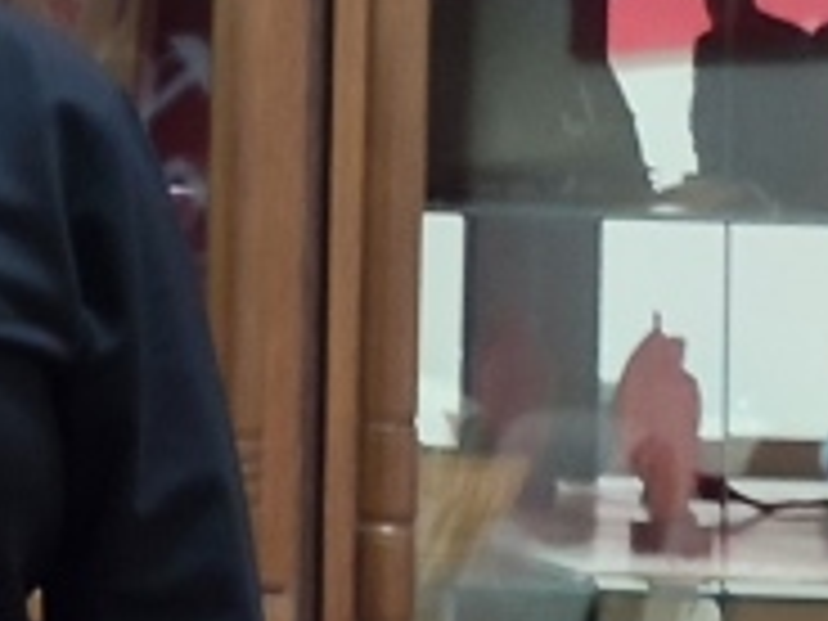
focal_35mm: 139
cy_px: 58
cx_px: -976
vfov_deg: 10.6
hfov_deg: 12.1
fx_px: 3325
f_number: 1.9
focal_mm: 6.04
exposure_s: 1/20
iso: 1010
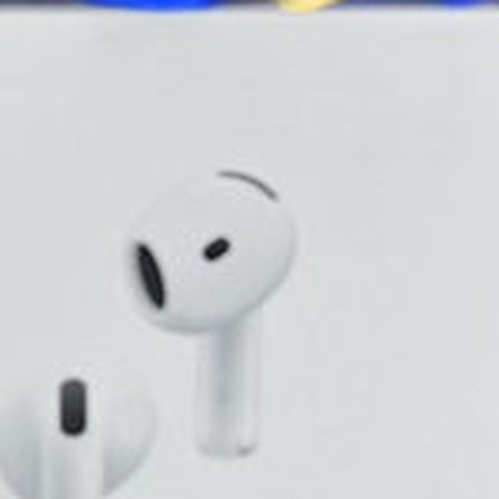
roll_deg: +0.0
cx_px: -376
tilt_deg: -6.6
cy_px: 296
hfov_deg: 7.5
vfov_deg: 7.7
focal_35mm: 226
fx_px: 3686
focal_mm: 6.86
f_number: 1.78
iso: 80
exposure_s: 1/437
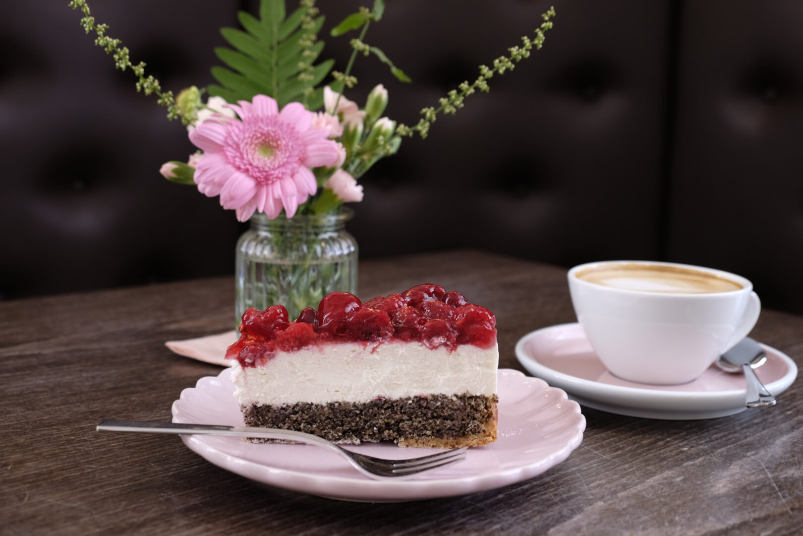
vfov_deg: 29.2
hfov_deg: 42.7
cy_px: 268
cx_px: 402
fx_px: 1026
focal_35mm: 46
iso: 200
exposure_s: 1/5
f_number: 4.3
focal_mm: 30.9
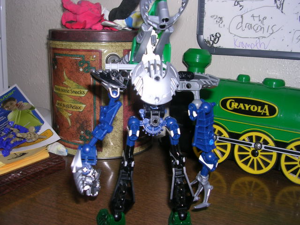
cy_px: 112
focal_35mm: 38
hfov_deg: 49.0
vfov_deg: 37.7
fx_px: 329
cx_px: 150
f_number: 2.8
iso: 50
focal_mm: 5.8
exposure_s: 1/60.1
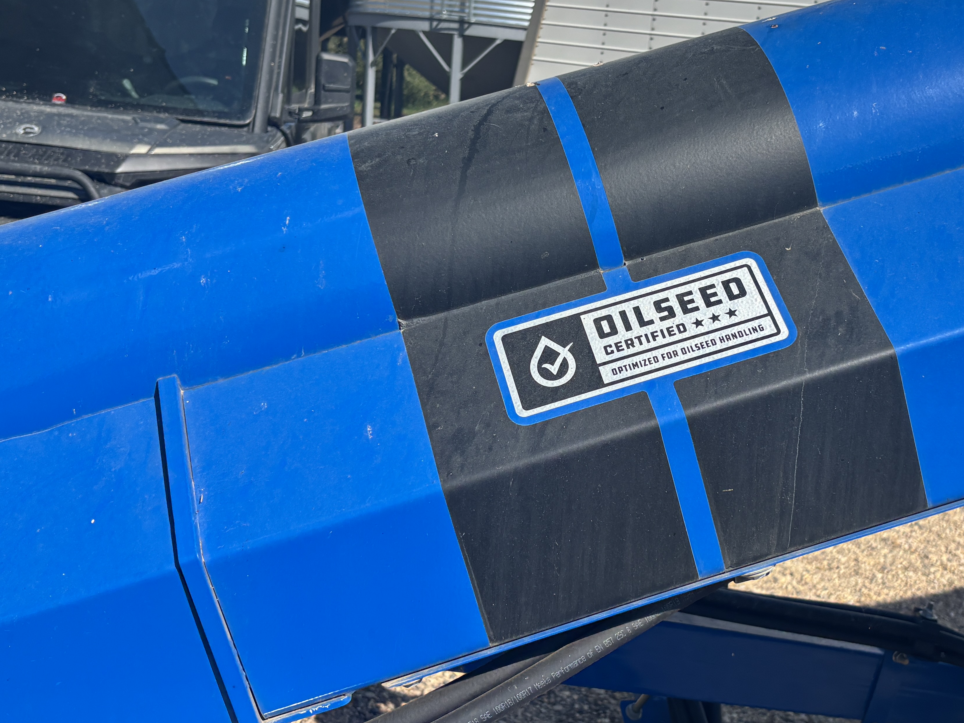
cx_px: 604
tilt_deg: -13.6
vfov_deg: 32.2
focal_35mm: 45
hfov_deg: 41.8
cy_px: 342
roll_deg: -5.6
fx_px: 1253
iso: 50
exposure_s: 1/2933
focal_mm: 5.96
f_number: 1.6
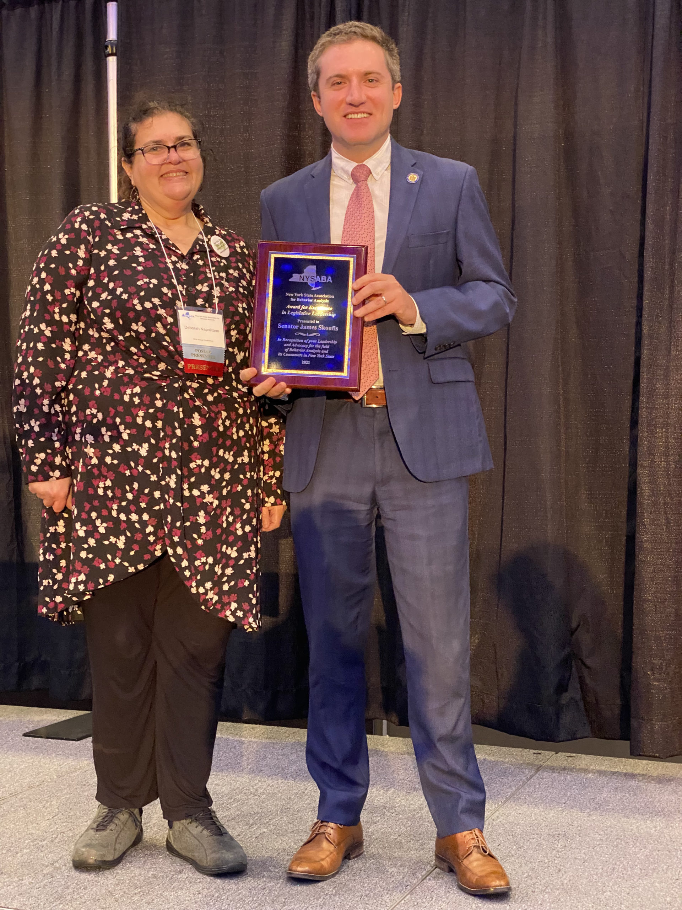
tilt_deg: +0.7
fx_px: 1366
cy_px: 455
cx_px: 341
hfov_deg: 28.0
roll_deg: -1.4
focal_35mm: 52
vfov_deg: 36.8
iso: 640
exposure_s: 1/38
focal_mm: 6
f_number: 2
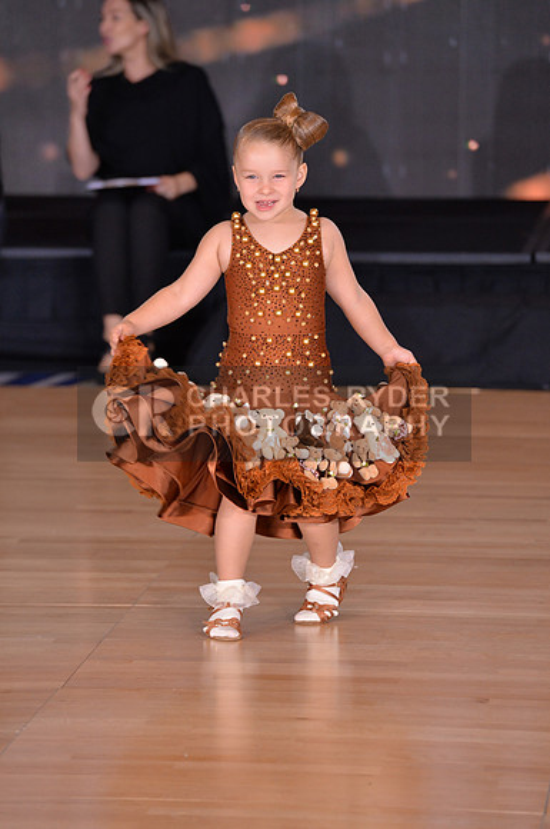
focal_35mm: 200
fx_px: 4597
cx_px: 275
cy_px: 414
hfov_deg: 6.8
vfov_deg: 10.3
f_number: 5
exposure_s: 1/250
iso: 1600
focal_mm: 200
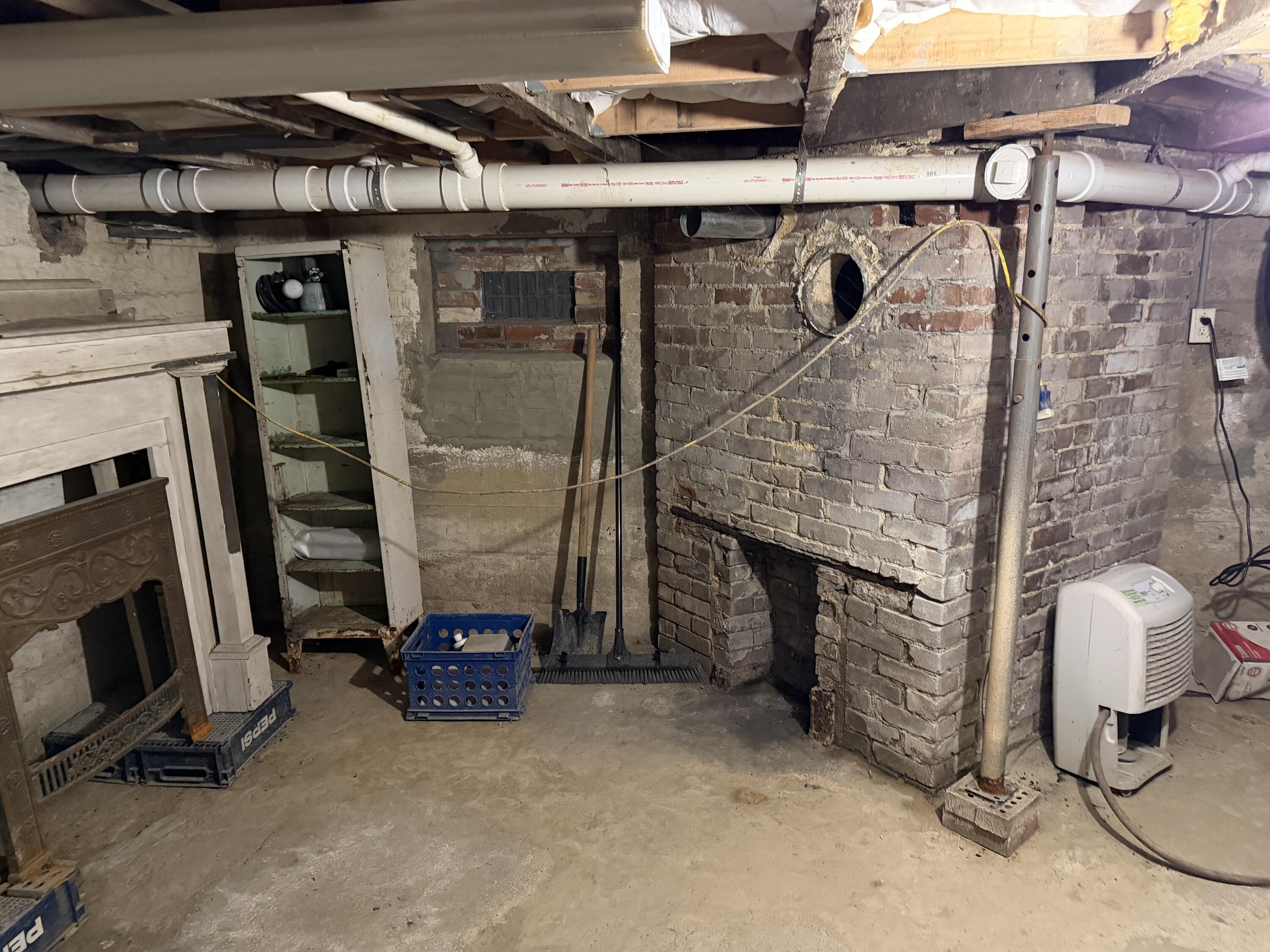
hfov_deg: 71.6
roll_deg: +1.5
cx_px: 635
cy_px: 476
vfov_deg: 56.8
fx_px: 881
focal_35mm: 24
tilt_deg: -14.5
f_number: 1.78
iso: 800
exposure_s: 1/30
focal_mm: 6.76
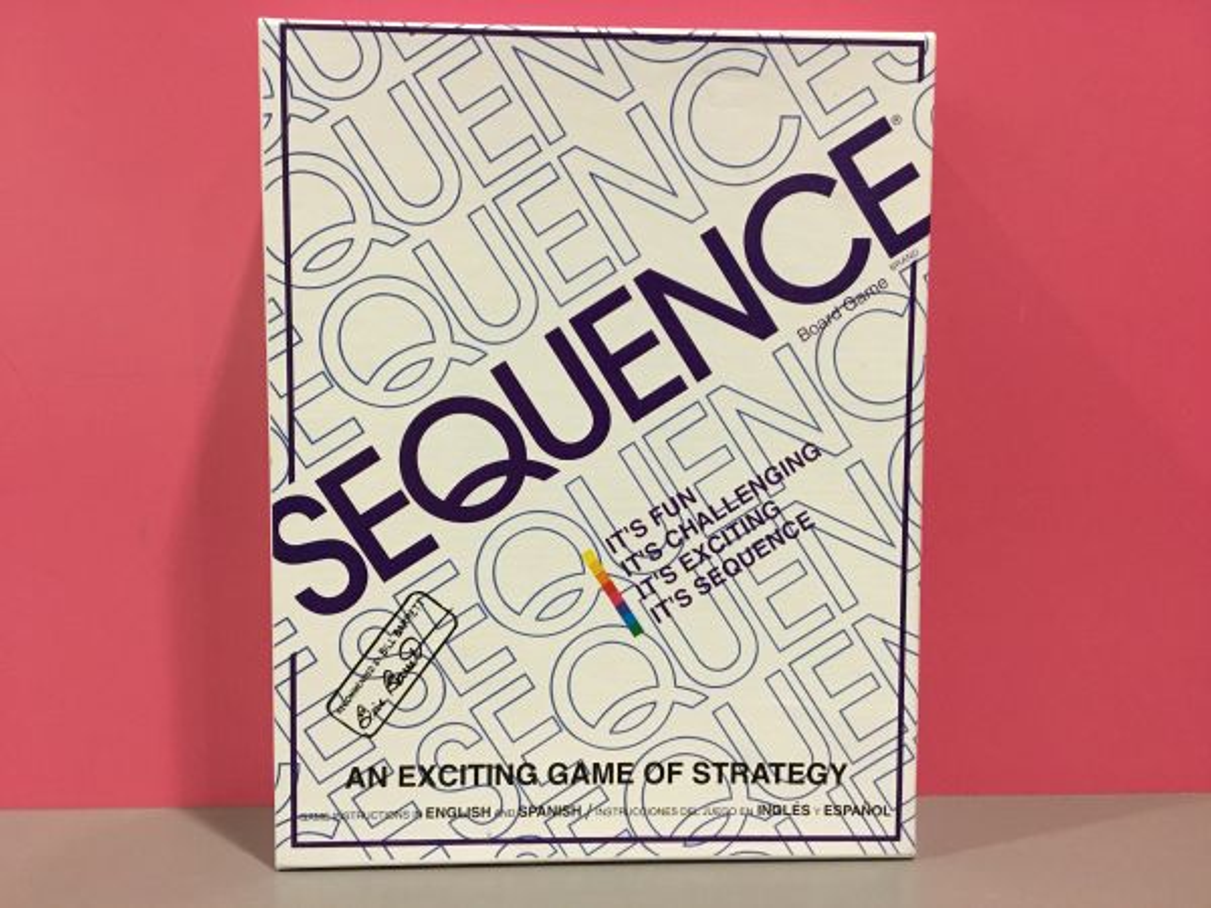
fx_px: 1084
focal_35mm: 31
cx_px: 606
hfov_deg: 58.4
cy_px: 454
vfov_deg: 45.4
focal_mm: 3.3
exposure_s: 1/33
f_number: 2.4
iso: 200
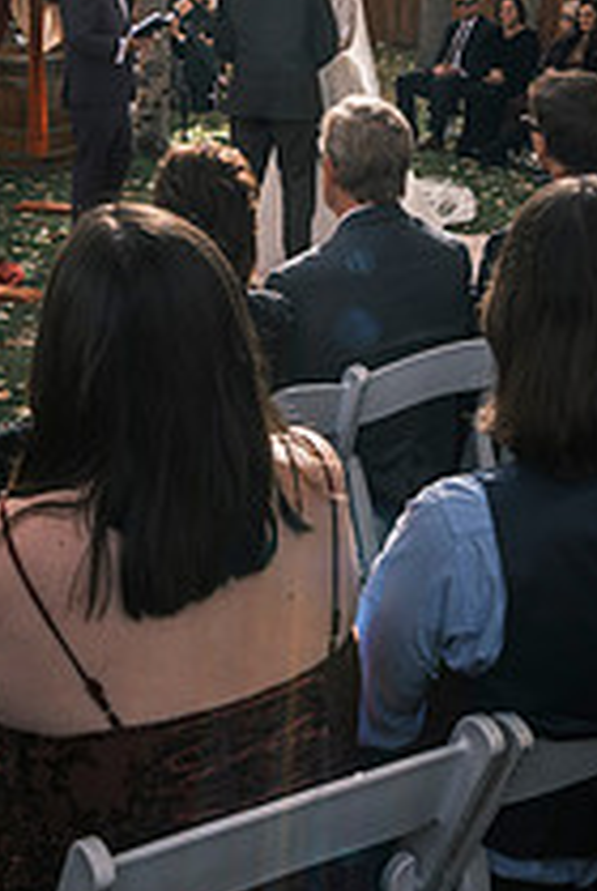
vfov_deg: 32.5
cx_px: 375
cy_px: 68
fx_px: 1438
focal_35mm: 58
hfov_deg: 23.4
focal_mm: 18
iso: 160
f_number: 16
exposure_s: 1/30
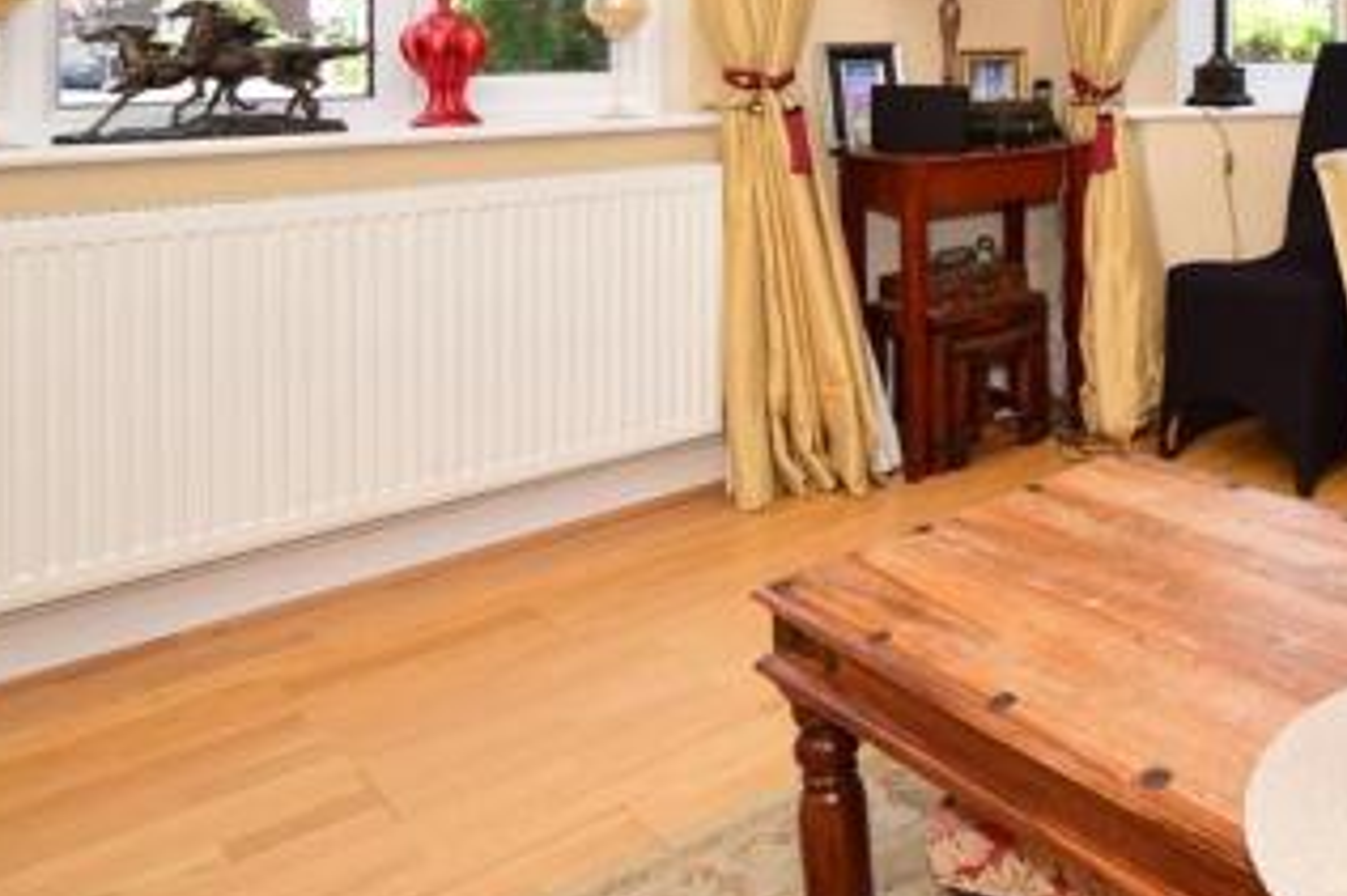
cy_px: 19
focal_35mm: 31
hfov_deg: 49.6
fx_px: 1159
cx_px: 1334
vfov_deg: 38.1
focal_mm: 10
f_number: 8
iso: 400
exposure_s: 1/200
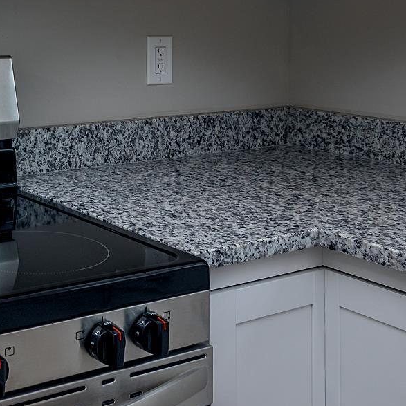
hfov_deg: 29.0
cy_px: 12
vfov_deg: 29.3
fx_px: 730
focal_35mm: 55
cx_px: -3
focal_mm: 13
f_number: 7.1
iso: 320
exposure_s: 1/125
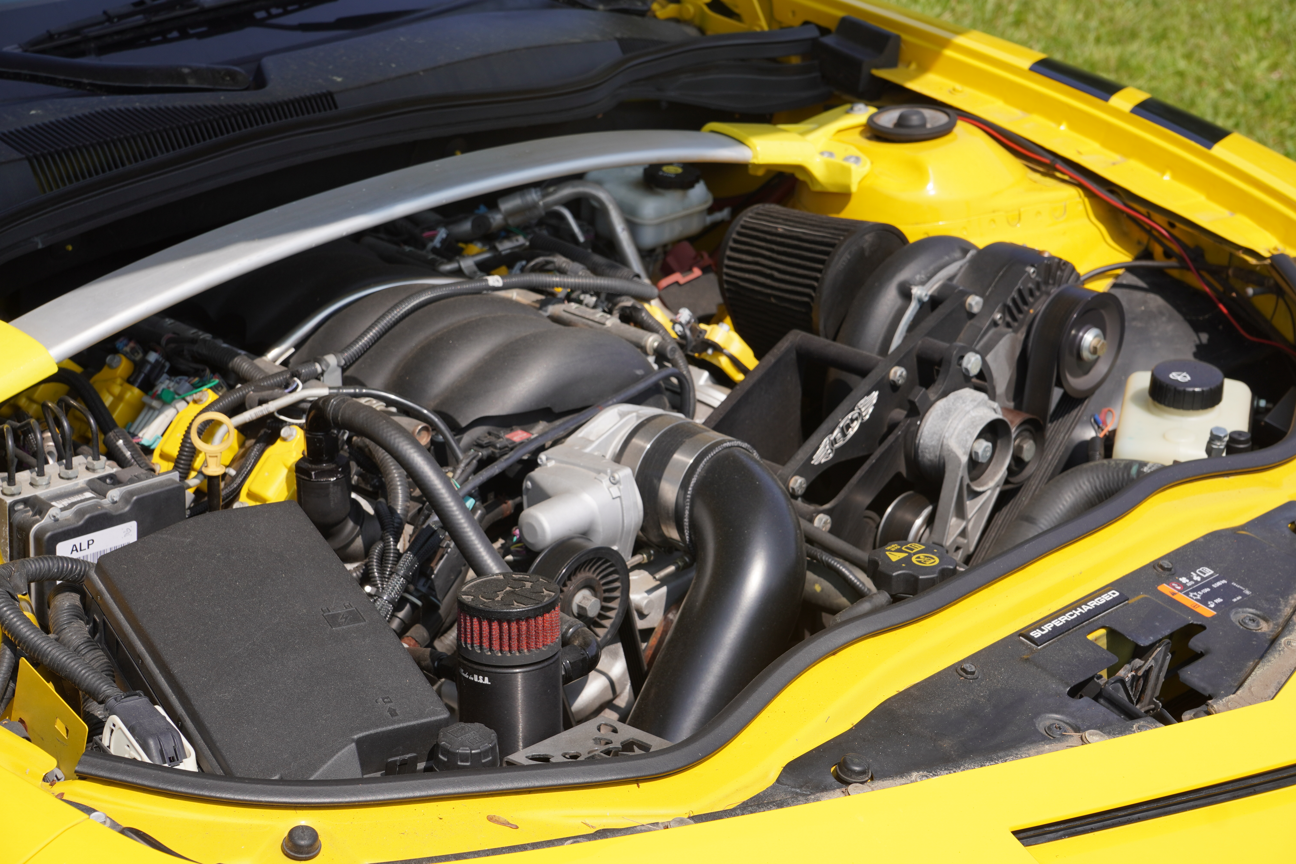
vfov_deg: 18.2
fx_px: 2700
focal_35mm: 75
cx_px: 648
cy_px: 432
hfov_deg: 27.0
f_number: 8
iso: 100
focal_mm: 50
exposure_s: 1/320
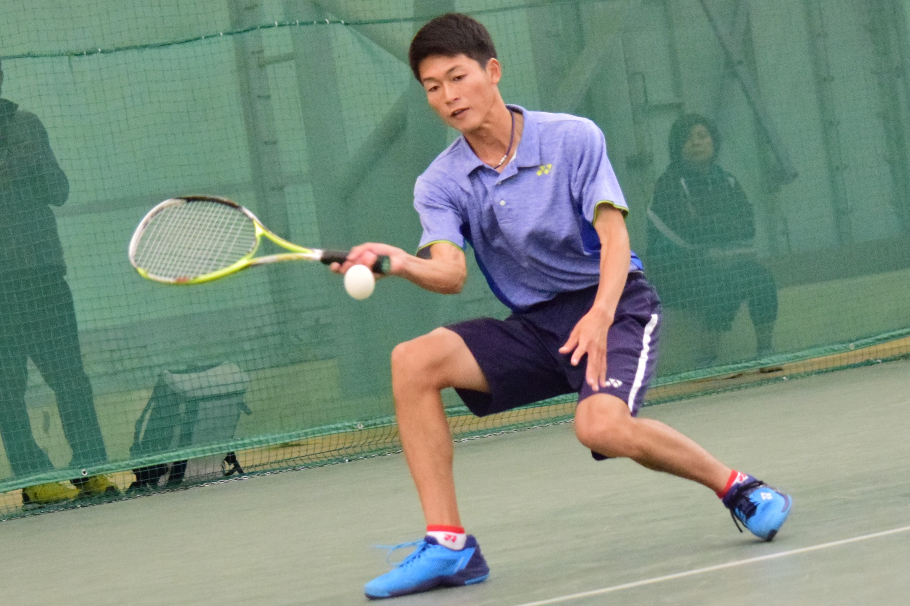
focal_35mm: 138
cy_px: 303
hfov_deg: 14.9
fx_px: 3488
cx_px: 455
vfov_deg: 9.9
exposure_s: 1/800
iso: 4000
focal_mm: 92
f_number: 4.5
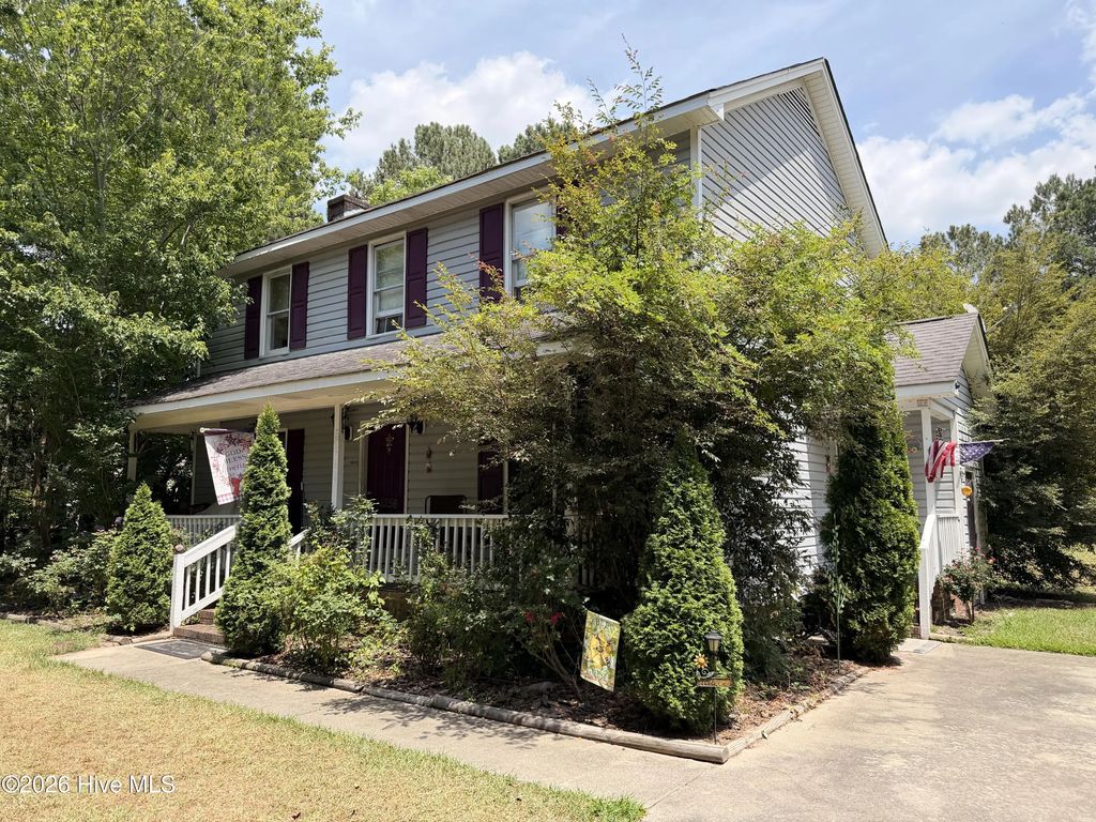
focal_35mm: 24
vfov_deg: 56.8
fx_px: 760
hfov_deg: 71.6
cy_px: 411
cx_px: 548
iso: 100
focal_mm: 6.76
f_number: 1.78
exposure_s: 1/3425
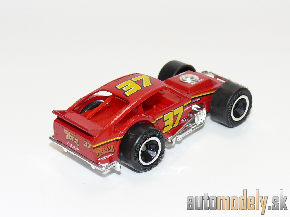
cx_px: 145
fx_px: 746
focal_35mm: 89
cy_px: 108
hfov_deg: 22.0
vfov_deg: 16.6
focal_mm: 12.5
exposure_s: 1/30
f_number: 4
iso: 100
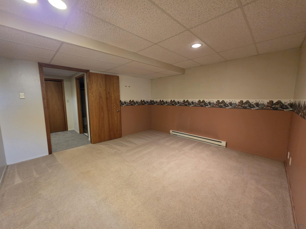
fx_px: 115
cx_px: 153
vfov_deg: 89.9
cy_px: 114
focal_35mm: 13
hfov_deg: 106.2
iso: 500
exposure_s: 1/60
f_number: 1.9
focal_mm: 2.2
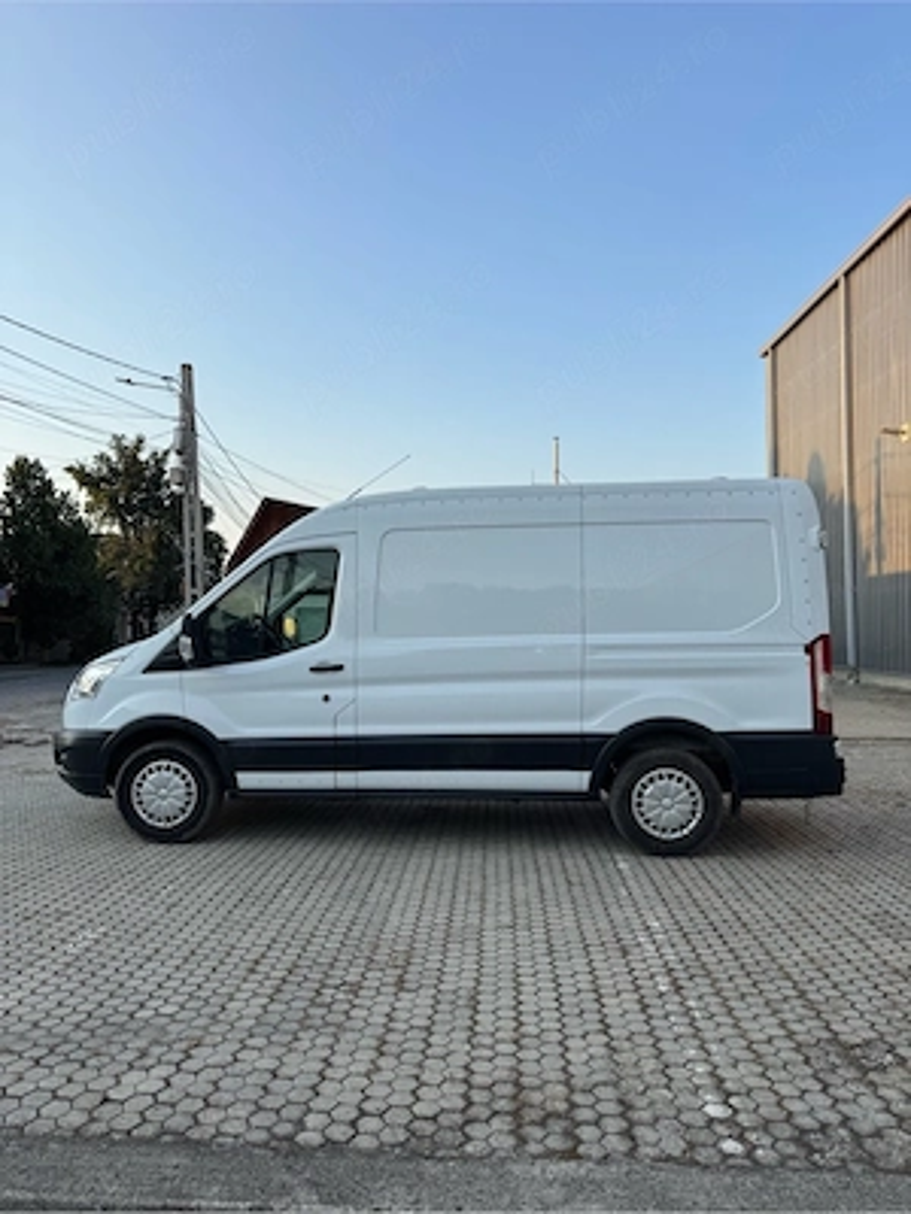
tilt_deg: +1.4
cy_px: 607
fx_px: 842
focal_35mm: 24
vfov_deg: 71.6
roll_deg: +0.2
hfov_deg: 56.8
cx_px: 456
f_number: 1.78
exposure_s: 1/1488
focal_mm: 6.76
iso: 80
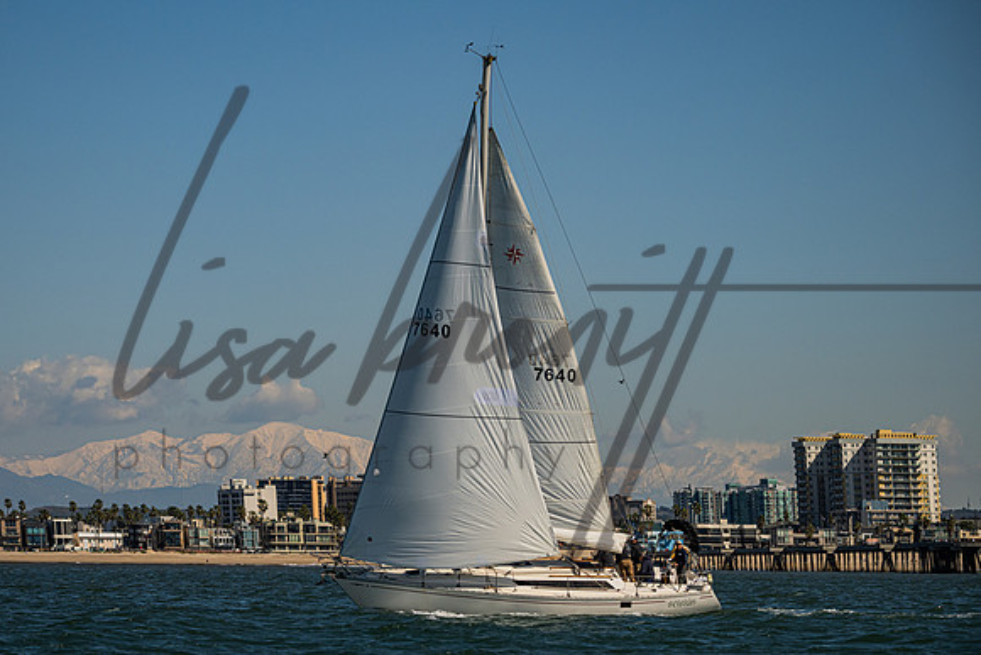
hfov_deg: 12.6
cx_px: 445
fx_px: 4425
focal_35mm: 162
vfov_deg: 8.5
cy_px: 344
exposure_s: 1/8000
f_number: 5.6
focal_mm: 145
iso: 400
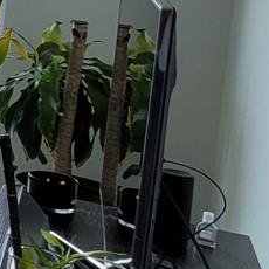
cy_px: -29
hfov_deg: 11.4
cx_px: -547
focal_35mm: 80
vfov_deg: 20.6
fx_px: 703
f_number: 2.2
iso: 64
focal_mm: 2.2
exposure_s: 1/209
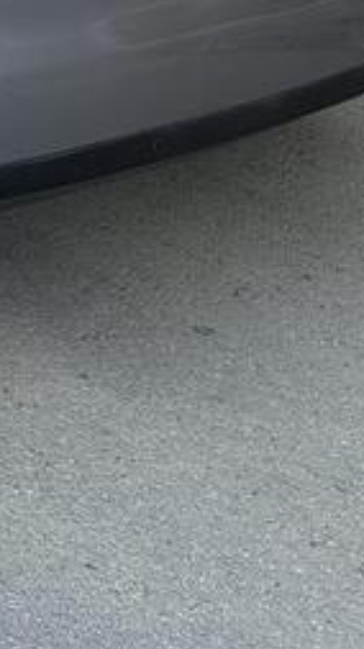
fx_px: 1547
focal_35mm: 90
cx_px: -238
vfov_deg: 19.6
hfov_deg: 12.5
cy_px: -407
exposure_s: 1/829
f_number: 1.78
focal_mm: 6.86
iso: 80
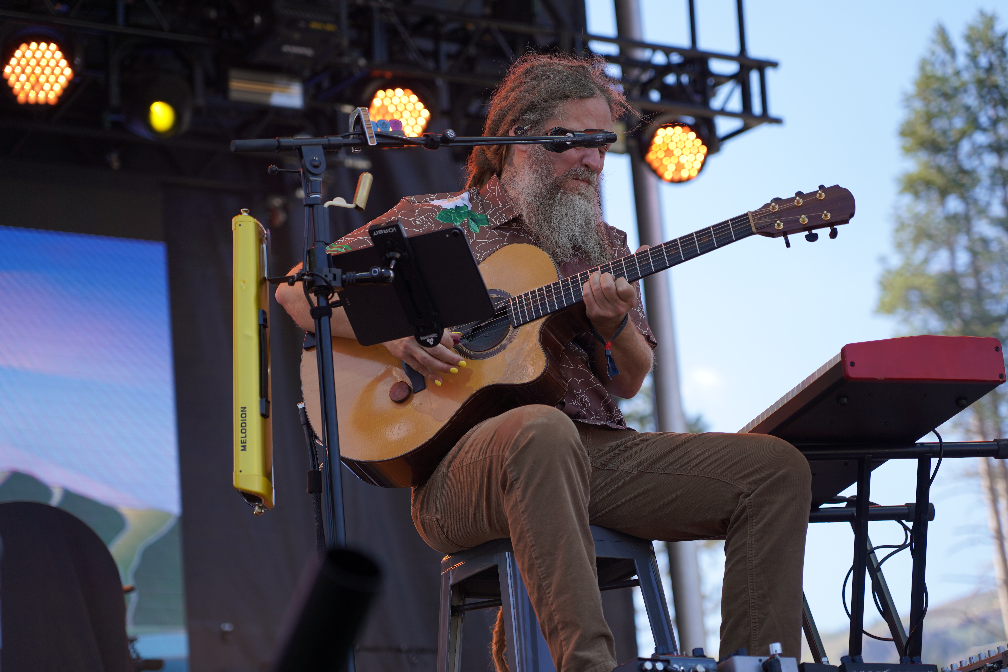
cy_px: 336
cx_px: 504
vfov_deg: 13.0
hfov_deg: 19.5
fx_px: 2940
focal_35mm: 105
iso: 100
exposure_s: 1/250
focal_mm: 105
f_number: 4
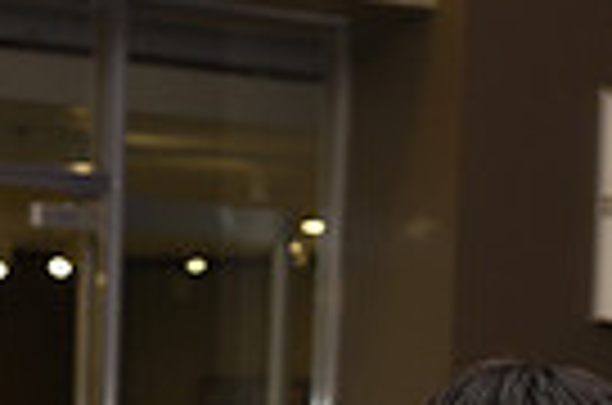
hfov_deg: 9.6
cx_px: 531
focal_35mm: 214
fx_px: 3630
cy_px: 826
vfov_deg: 6.2
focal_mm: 50
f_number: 5
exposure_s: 1/200
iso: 1250
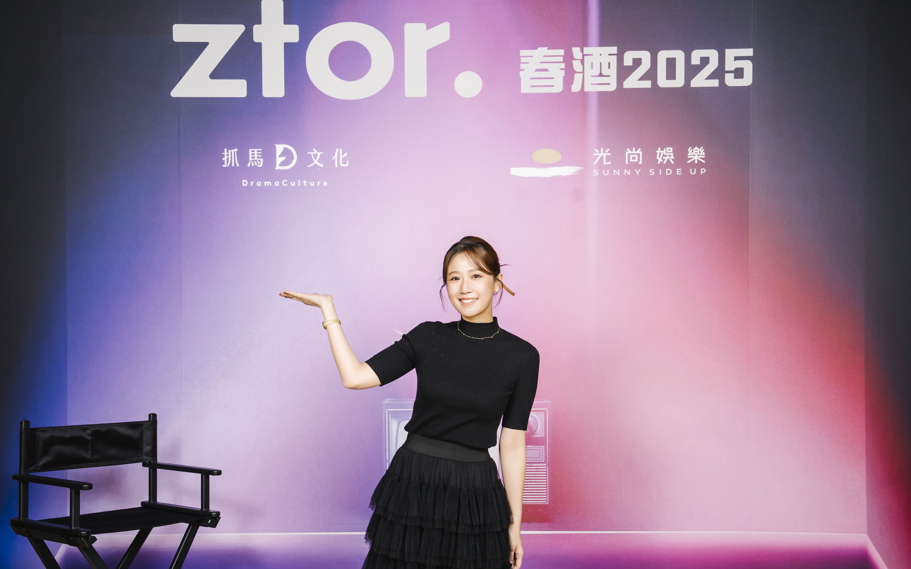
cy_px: 289
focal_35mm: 45
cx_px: 456
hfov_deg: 44.4
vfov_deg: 28.6
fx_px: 1117
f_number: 6.3
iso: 640
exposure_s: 1/125
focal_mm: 44
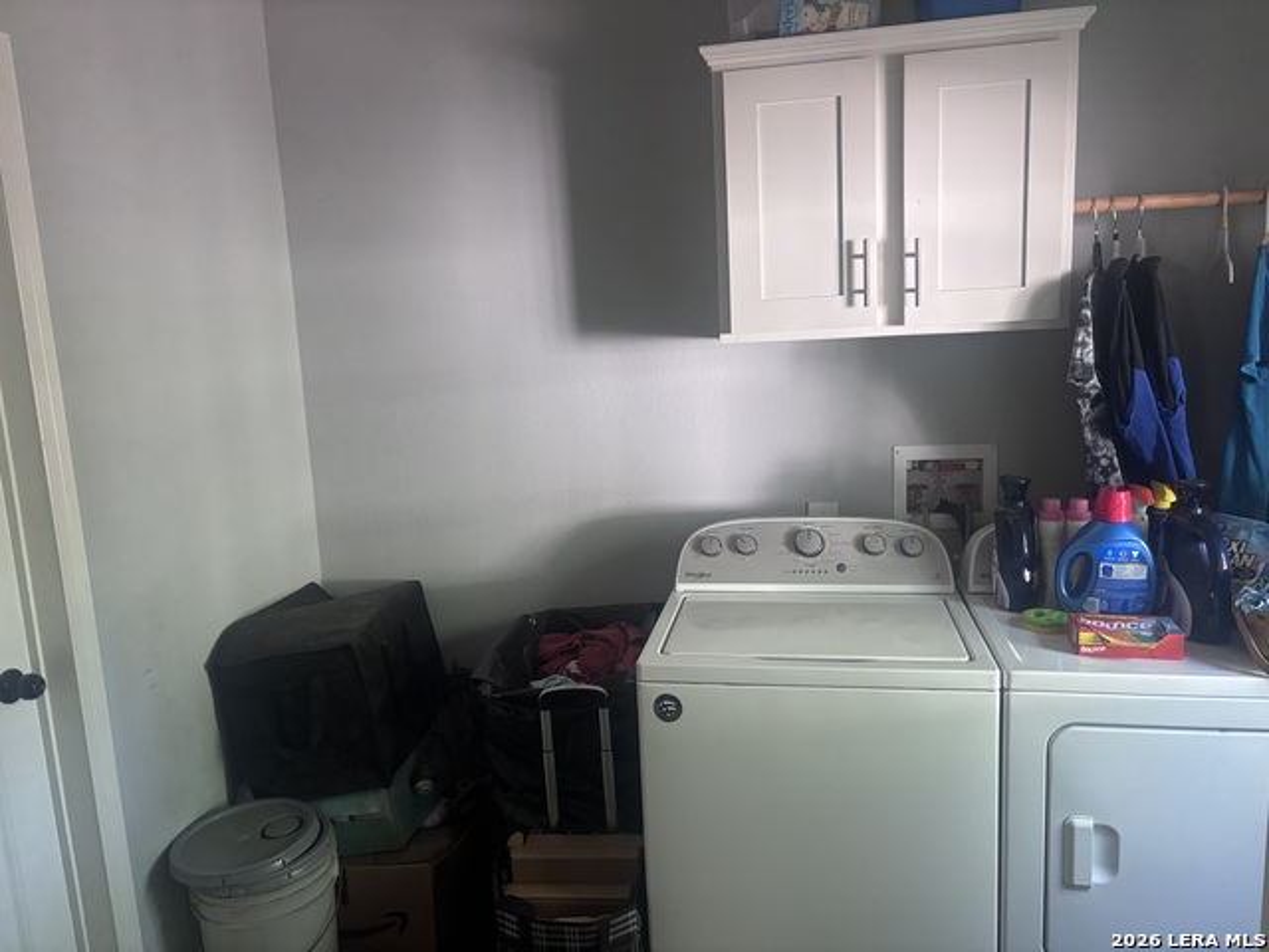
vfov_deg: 53.1
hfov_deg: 67.3
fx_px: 953
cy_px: 476
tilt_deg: -9.2
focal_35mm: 26
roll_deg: +2.5
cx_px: 634
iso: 250
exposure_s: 1/60
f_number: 1.6
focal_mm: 5.96
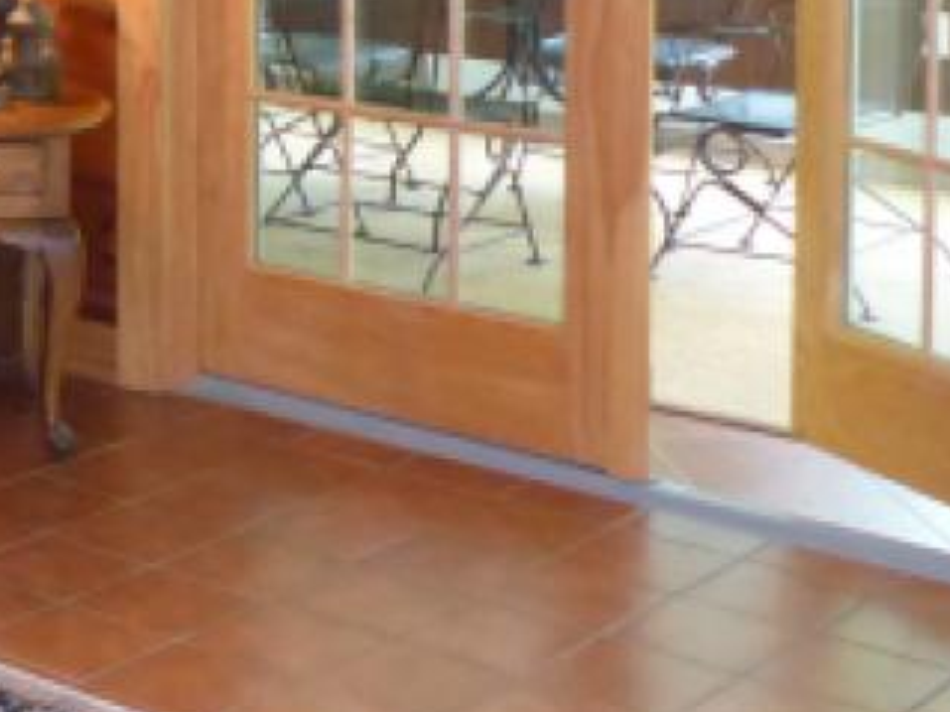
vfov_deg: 15.6
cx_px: -208
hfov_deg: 20.3
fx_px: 2469
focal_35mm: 90
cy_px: -198
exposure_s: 1/60
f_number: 3.3
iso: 1000
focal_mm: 4.9
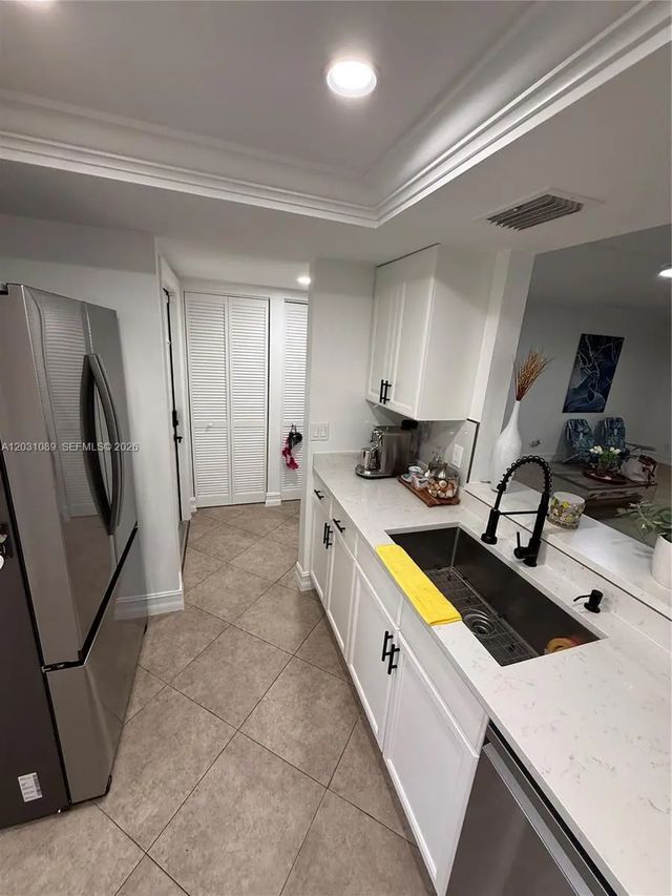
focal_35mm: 14
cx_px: 336
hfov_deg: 85.7
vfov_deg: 102.1
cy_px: 448
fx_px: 362
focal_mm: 2.22
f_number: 2.2
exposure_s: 1/120
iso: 200
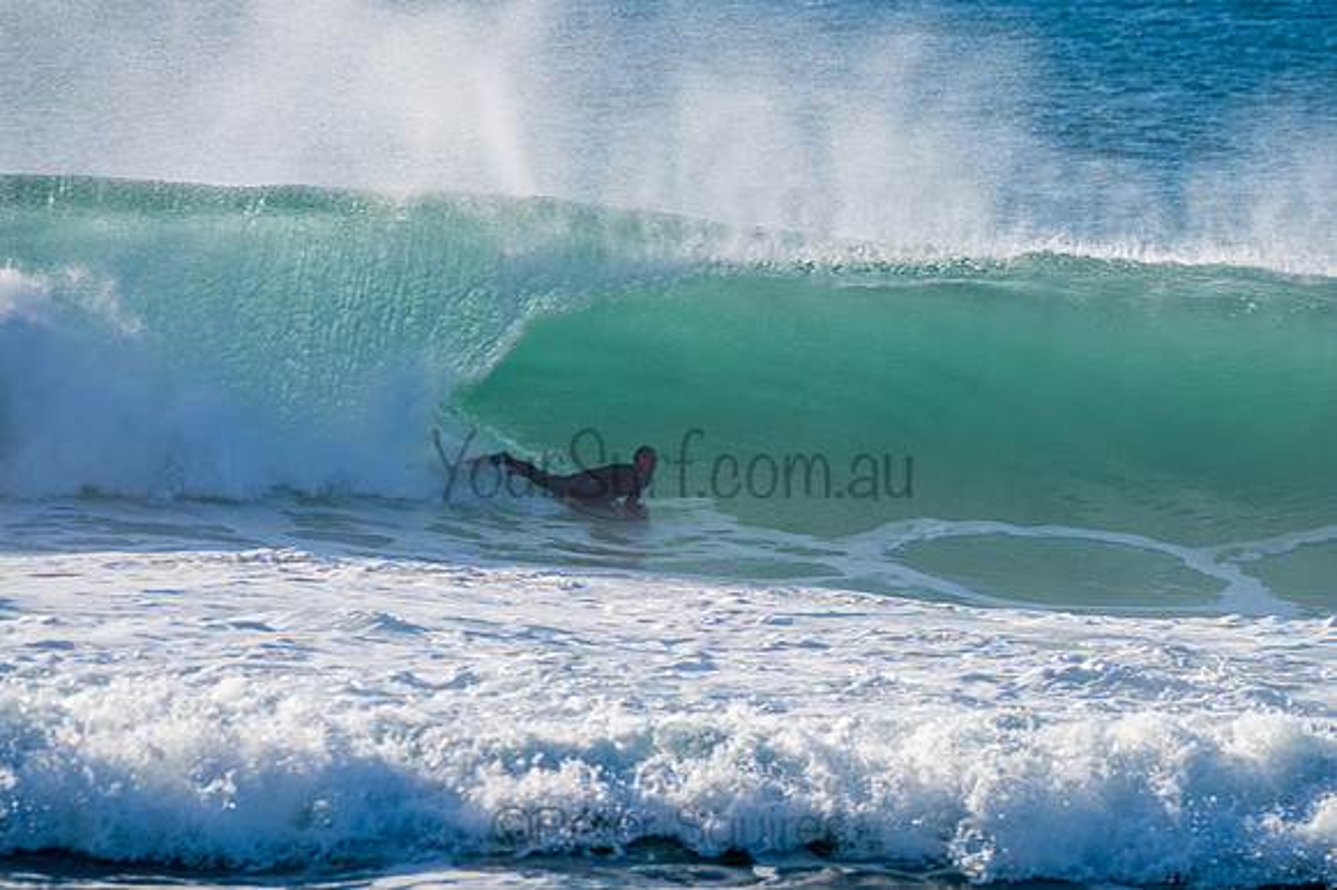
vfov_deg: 2.2
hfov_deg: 3.4
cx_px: 668
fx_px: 22743
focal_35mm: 613
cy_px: 445
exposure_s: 1/320
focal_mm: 500
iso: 64
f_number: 8
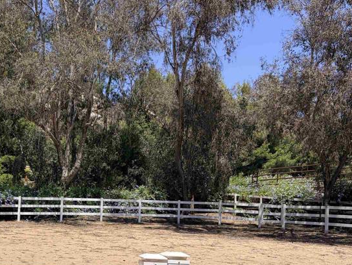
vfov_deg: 29.1
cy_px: 208
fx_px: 499
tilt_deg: +1.5
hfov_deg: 38.1
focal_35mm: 49
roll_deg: -1.1
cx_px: 97
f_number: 1.6
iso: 50
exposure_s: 1/4950
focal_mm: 5.96
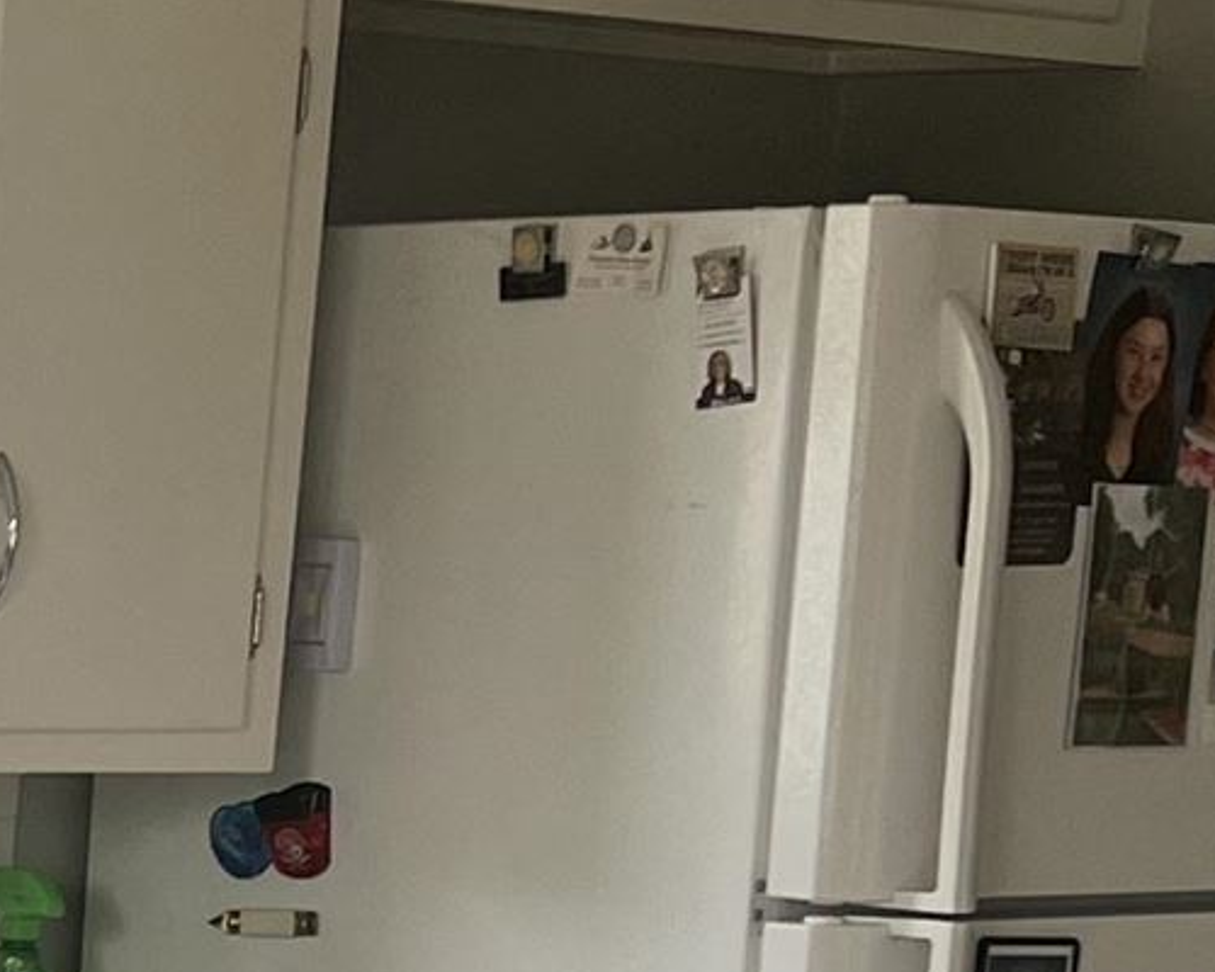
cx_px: -945
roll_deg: -2.1
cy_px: 1553
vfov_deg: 9.6
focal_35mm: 156
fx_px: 5610
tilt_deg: -10.7
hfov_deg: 11.5
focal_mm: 5.7
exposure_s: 1/120
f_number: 1.5
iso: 80
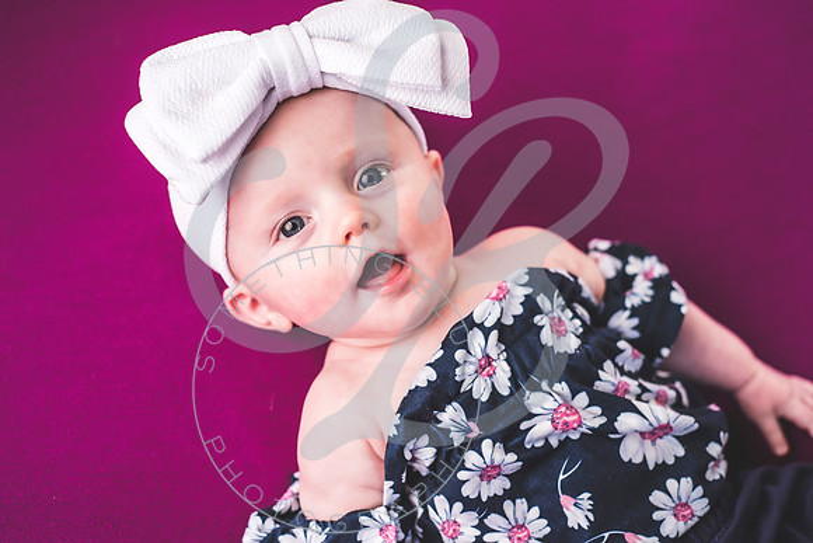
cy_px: 272
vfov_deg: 27.0
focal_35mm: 50
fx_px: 1129
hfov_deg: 39.6
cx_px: 406
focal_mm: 50
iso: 320
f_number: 2.8
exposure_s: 1/320
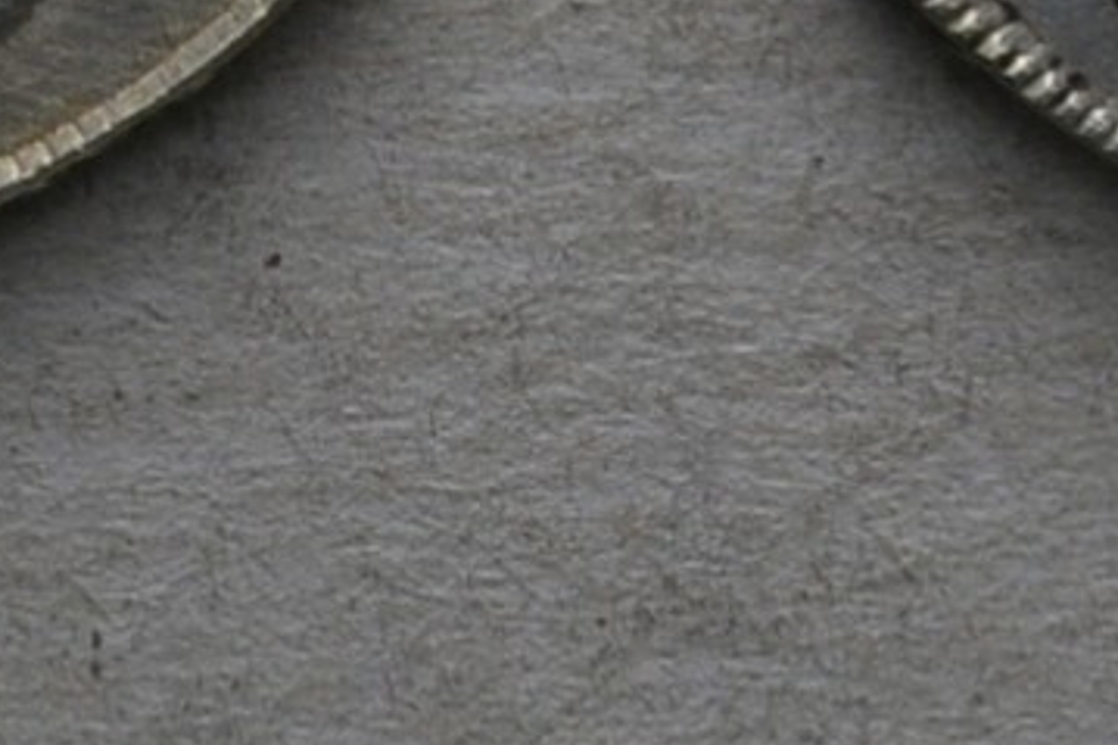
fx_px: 8288
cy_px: -1509
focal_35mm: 267
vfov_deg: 4.9
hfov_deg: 7.7
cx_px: 380
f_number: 14
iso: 400
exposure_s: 1/200
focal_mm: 26
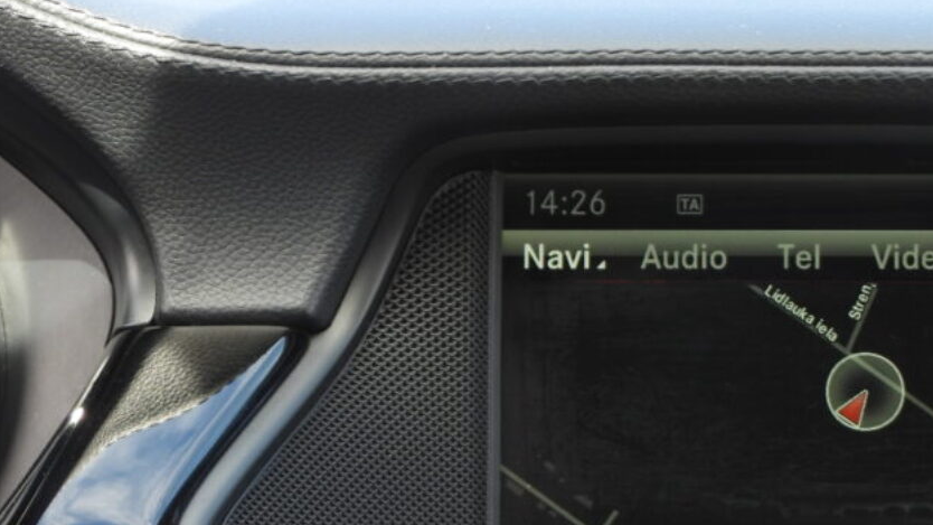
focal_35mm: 136
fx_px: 3364
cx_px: 820
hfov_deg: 15.6
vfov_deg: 8.9
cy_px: 508
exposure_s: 1/80
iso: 100
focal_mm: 11.7
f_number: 3.5
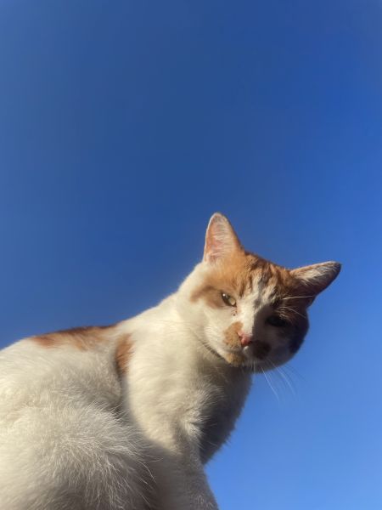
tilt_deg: +56.1
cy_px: 255
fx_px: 383
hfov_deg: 53.1
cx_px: 191
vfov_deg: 67.3
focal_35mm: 26
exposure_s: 1/2451
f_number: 1.6
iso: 32
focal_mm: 4.2
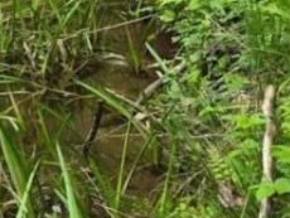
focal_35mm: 96
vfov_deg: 14.0
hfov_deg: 16.9
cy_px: -151
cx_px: -232
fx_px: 805
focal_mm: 6.5
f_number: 1.4
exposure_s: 1/359
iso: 32
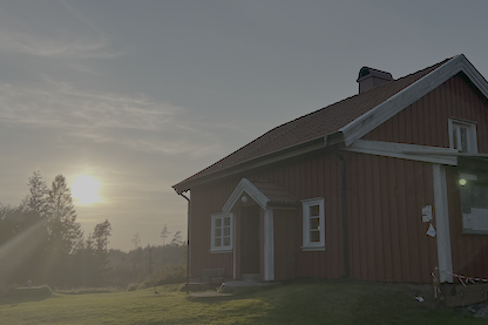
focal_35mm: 39
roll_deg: +1.7
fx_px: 528
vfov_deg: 34.1
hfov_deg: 49.5
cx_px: 274
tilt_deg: +7.1
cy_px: 182
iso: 50
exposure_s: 1/6579
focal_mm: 5.7
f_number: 1.5
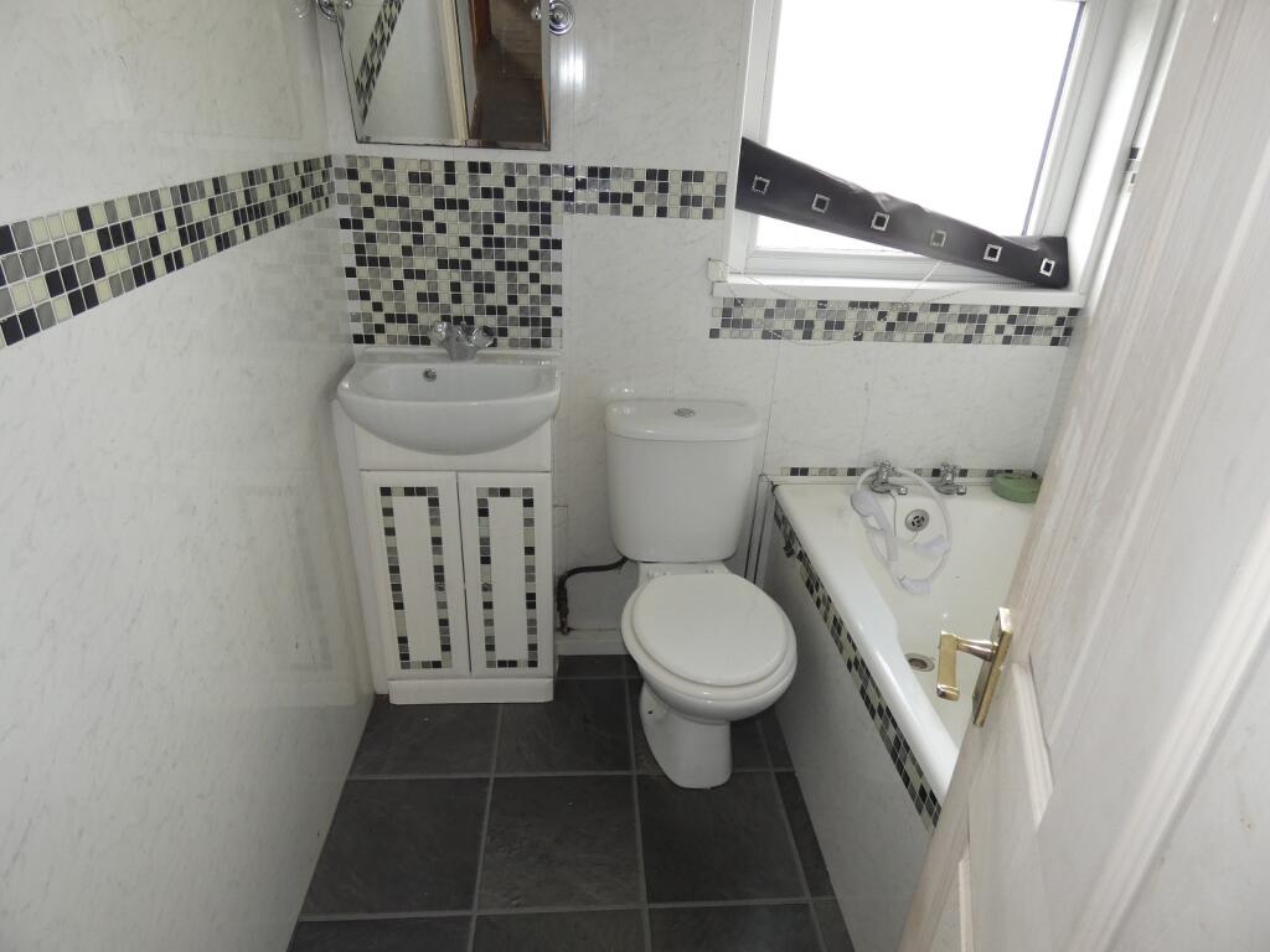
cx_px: 635
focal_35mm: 20
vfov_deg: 66.0
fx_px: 734
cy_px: 476
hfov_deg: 81.7
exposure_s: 1/60
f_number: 2.8
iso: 160
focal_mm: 3.6
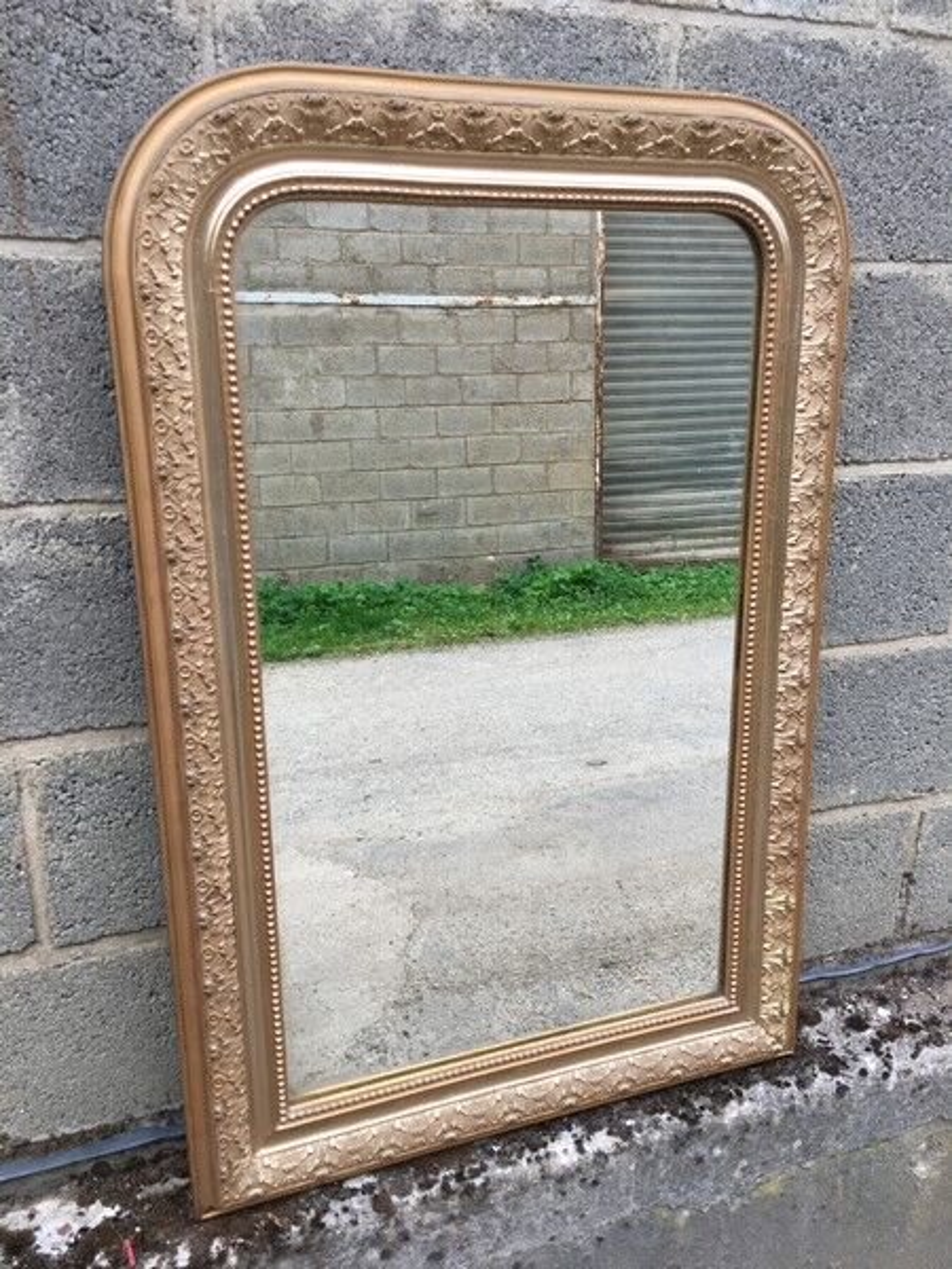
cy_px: 634
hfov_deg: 48.2
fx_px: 1063
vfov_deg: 61.7
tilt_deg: -19.7
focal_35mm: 29
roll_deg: -1.6
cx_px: 476
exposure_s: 1/100
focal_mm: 4.15
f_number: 2.2
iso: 32
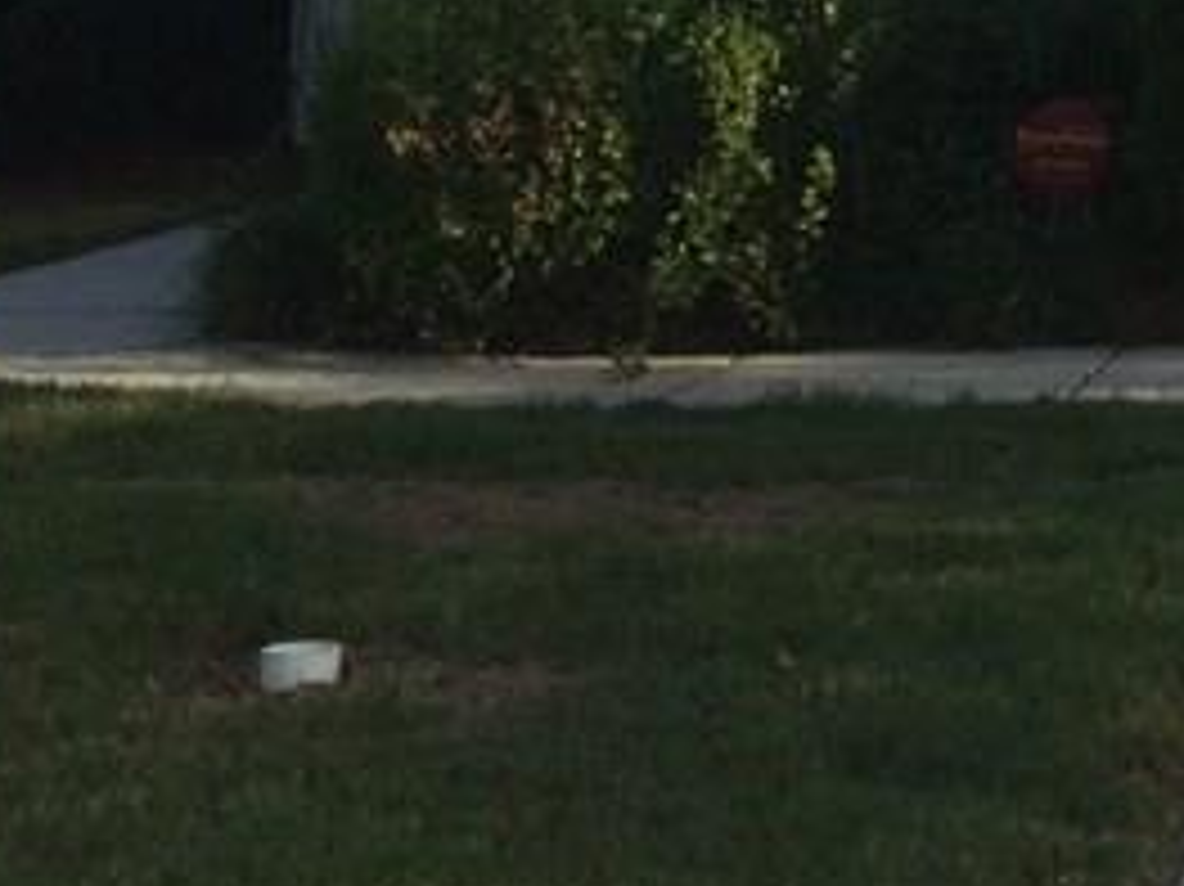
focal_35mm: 113
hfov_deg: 15.7
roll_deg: +1.1
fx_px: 3863
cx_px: 1882
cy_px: -598
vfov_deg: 12.2
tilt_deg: +7.0
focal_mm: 4.15
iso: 32
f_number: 2.2
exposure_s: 1/1001
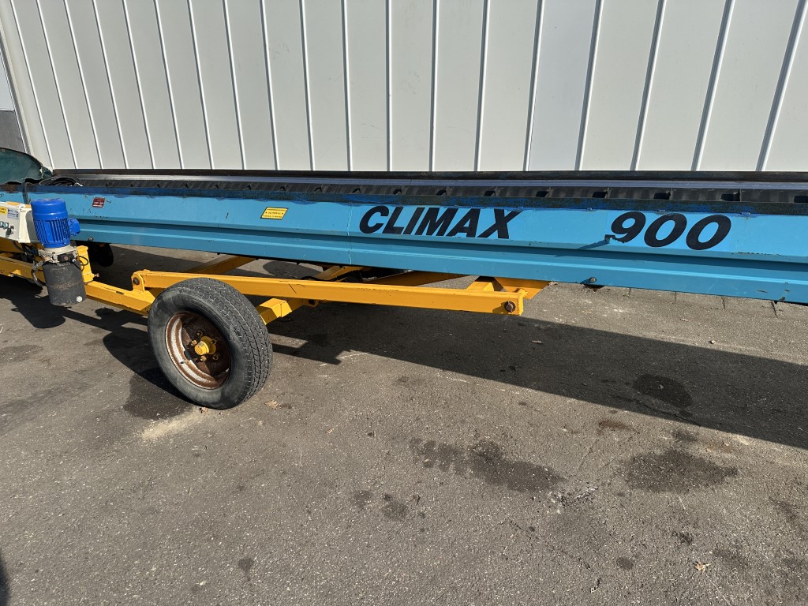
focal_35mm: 24
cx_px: 404
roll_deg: +0.1
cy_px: 303
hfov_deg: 71.6
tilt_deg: -24.2
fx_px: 560
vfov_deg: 56.8
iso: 80
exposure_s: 1/4184
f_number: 1.78
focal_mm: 6.86
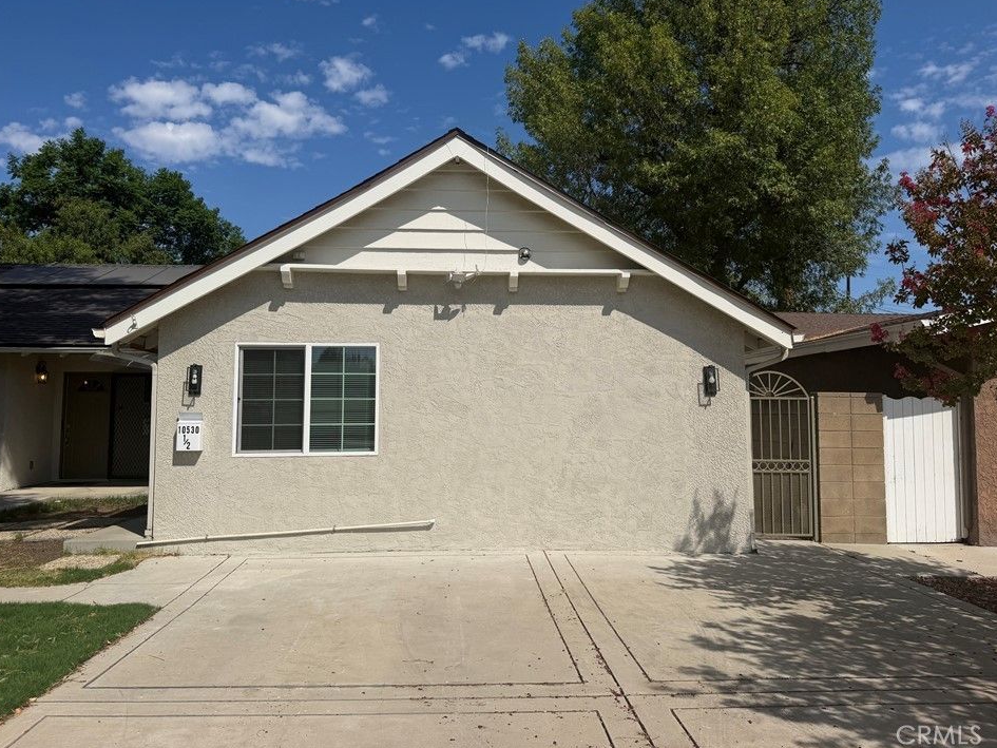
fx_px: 749
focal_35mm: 26
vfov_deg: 53.0
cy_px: 345
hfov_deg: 67.3
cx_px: 494
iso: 80
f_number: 1.78
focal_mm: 6.76
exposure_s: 1/10309
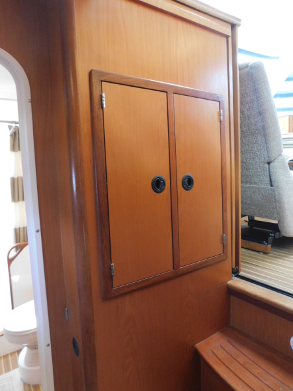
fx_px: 260
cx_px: 146
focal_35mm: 23
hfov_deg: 58.9
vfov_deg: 73.9
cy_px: 196
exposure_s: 1/30
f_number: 3
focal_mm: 4
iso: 400
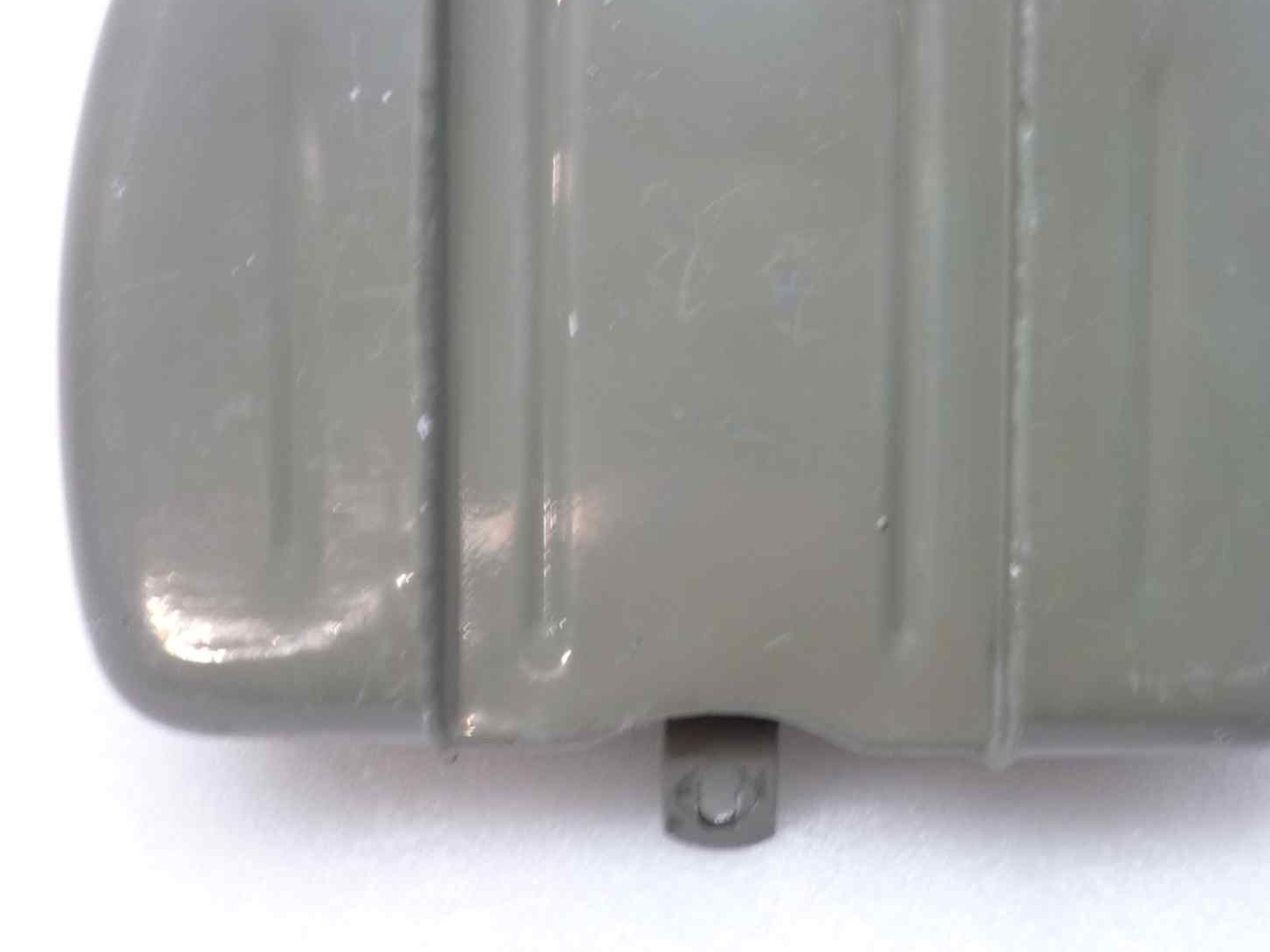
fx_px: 1614
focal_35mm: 44
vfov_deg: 32.8
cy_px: 395
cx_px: 811
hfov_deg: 42.6
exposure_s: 1/8
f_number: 3.3
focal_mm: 4.1
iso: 125
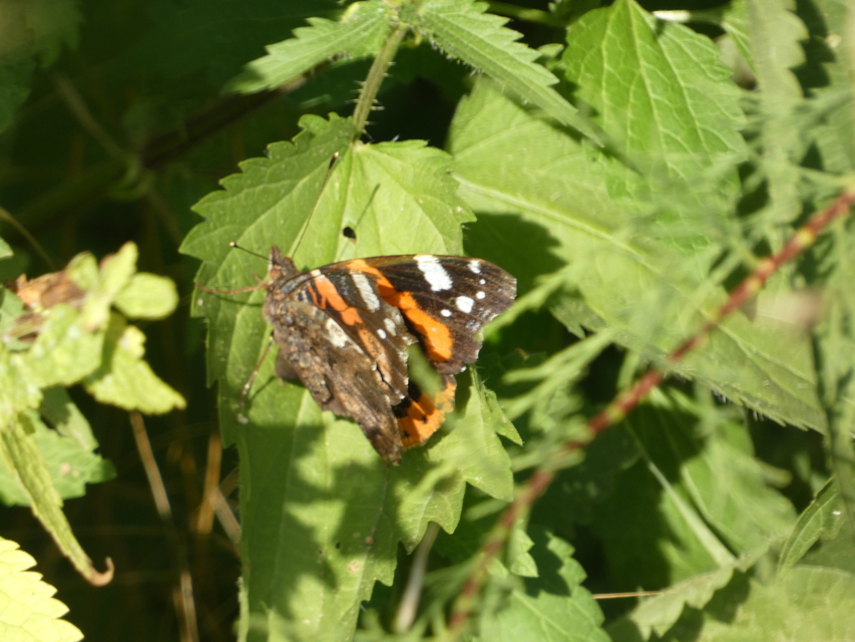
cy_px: 321
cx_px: 428
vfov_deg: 2.0
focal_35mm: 757
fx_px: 18700
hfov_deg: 2.6
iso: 125
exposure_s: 1/100
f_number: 5.6
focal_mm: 135.6
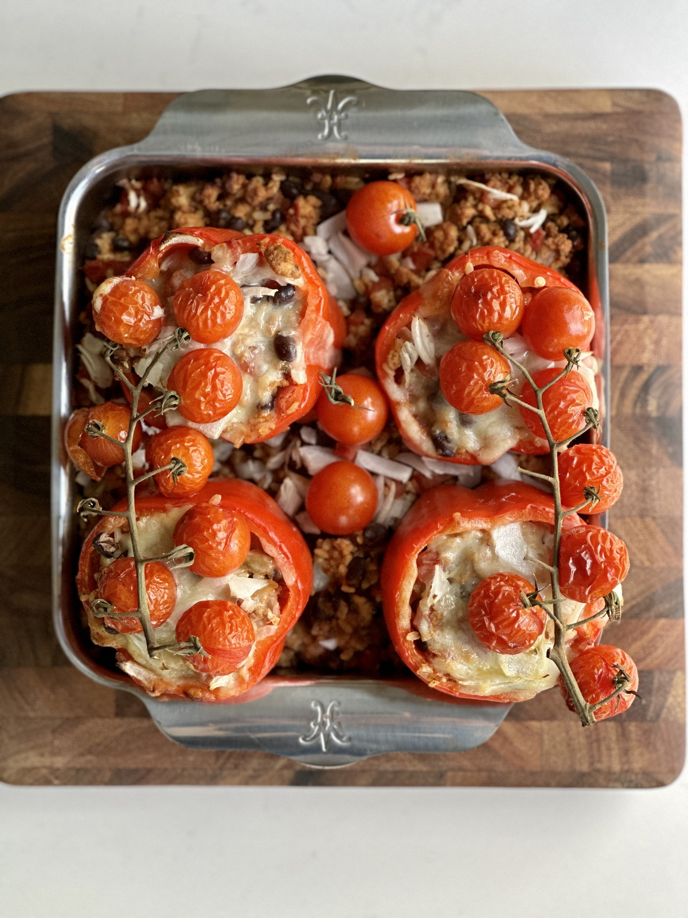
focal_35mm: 77
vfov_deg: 25.3
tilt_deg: -87.1
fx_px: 2041
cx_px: 344
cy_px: 459
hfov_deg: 19.1
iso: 250
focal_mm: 9
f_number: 2.8
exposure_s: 1/88
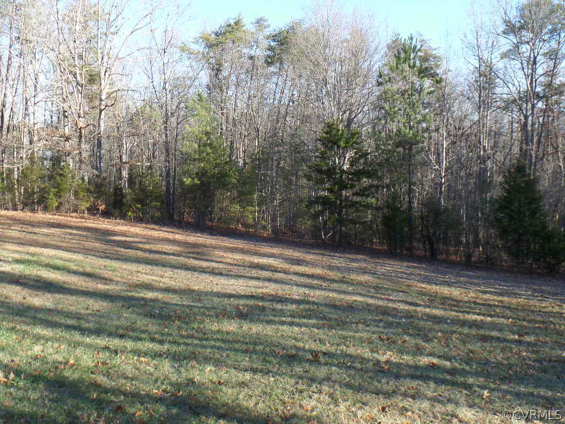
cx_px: 282
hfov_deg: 52.6
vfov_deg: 40.7
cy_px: 212
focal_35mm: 35
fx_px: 571
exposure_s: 1/180
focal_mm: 6.2
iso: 100
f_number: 3.4
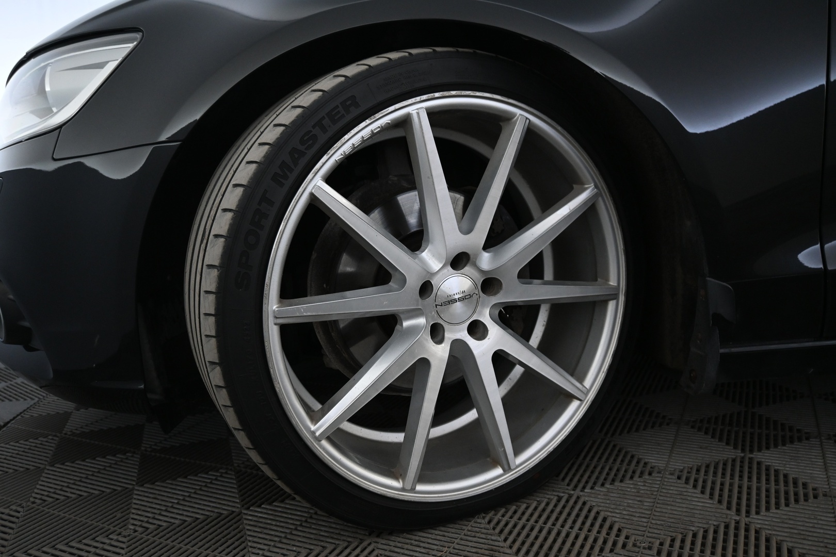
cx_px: 418
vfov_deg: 43.6
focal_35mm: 30
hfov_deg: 61.9
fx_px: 697
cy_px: 278
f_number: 3.8
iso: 1250
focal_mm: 20
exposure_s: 1/30
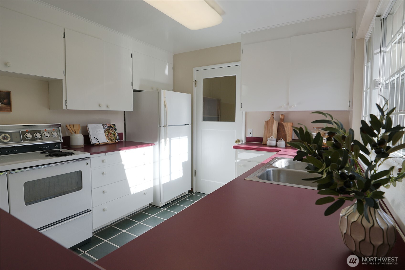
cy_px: 135
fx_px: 202
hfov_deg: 90.0
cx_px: 202
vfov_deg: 67.4
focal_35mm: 18
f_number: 5.6
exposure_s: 1/125
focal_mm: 12
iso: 100
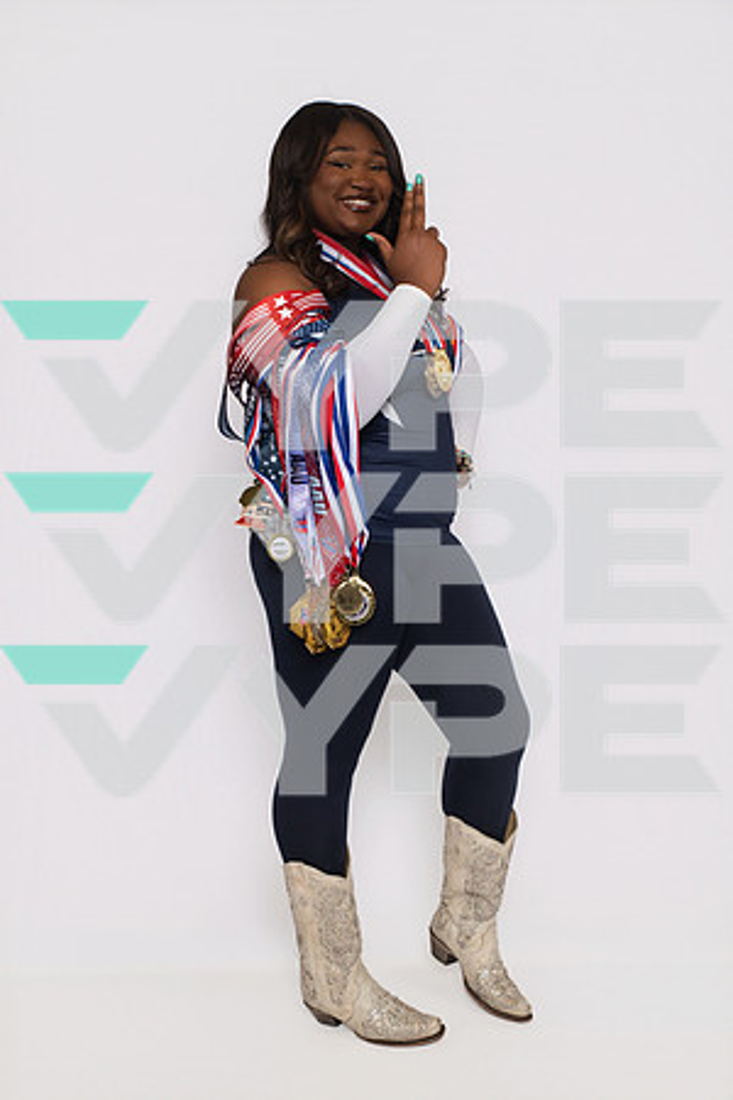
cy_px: 550
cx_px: 366
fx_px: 1160
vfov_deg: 50.7
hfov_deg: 35.1
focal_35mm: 38
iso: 640
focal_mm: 38
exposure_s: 1/320
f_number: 8
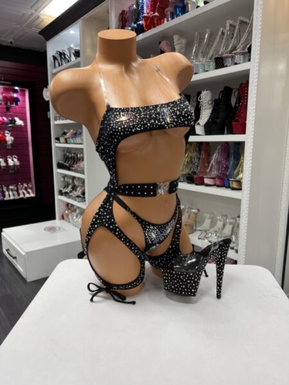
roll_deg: +0.7
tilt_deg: -10.8
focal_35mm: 26
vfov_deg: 67.3
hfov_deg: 53.1
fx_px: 289
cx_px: 144
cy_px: 192
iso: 80
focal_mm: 5.7
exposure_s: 1/60
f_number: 1.5
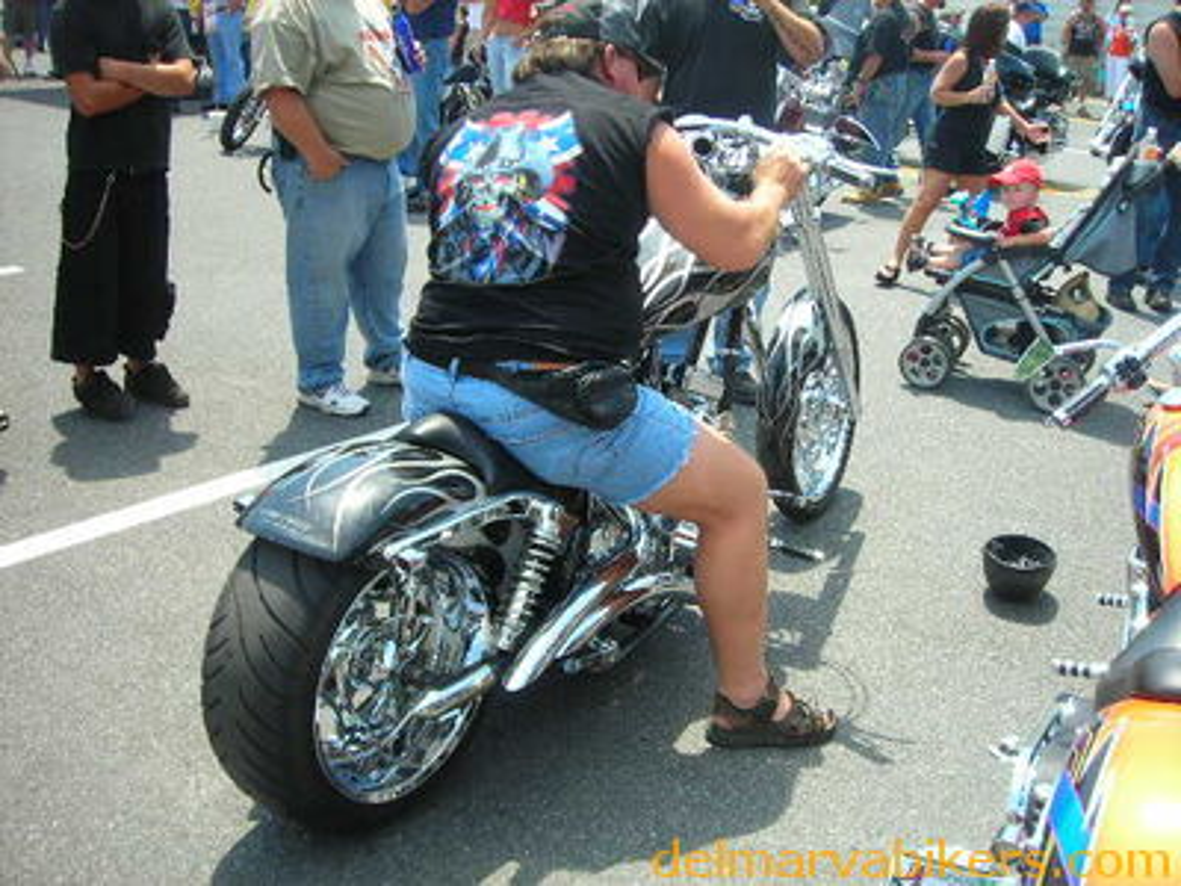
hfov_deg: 49.0
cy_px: 443
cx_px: 590
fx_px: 1296
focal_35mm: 38
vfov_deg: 37.7
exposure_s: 1/275
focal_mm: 6.3
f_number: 3.2
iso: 50
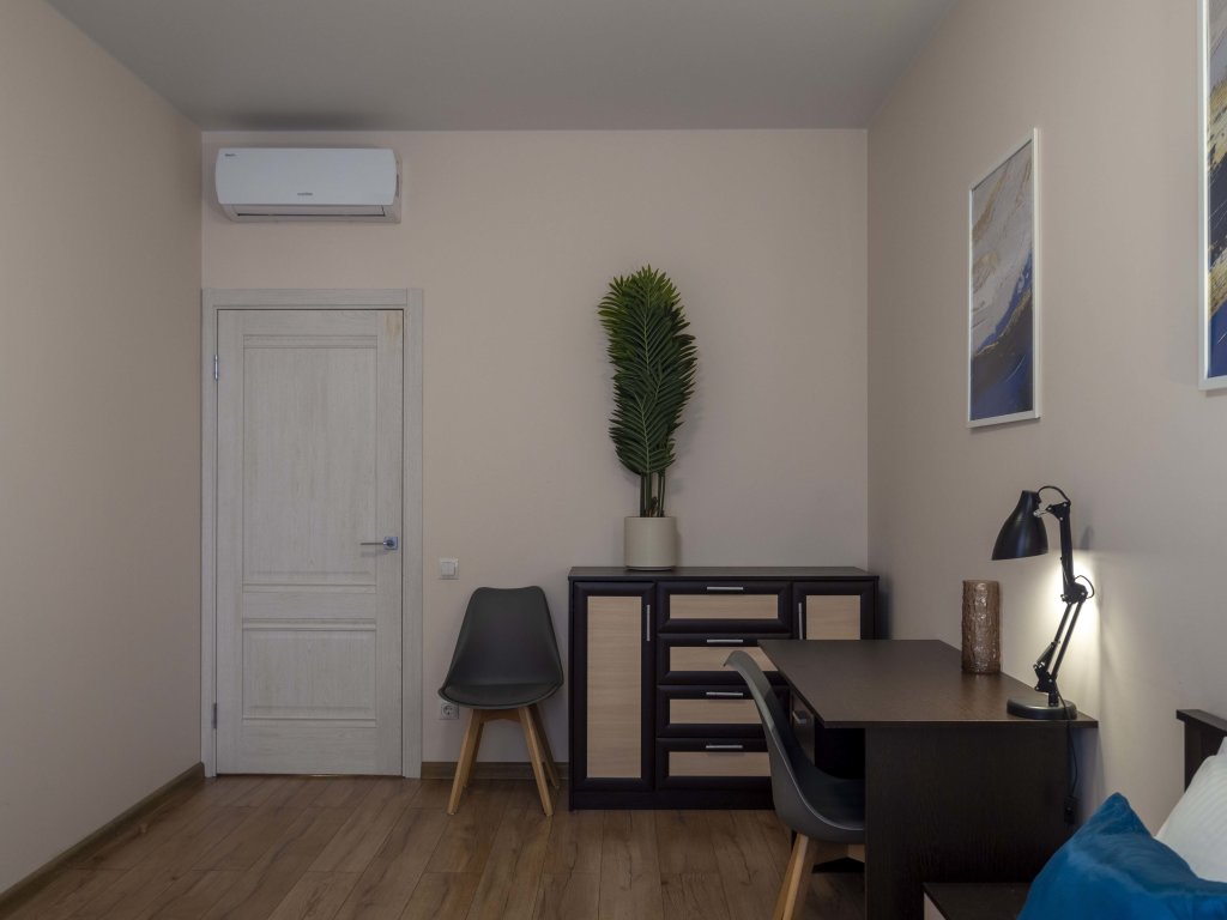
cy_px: 460
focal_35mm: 30
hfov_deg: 60.0
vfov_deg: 46.8
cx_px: 614
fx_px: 1063
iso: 200
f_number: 5.1
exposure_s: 1/20
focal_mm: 15
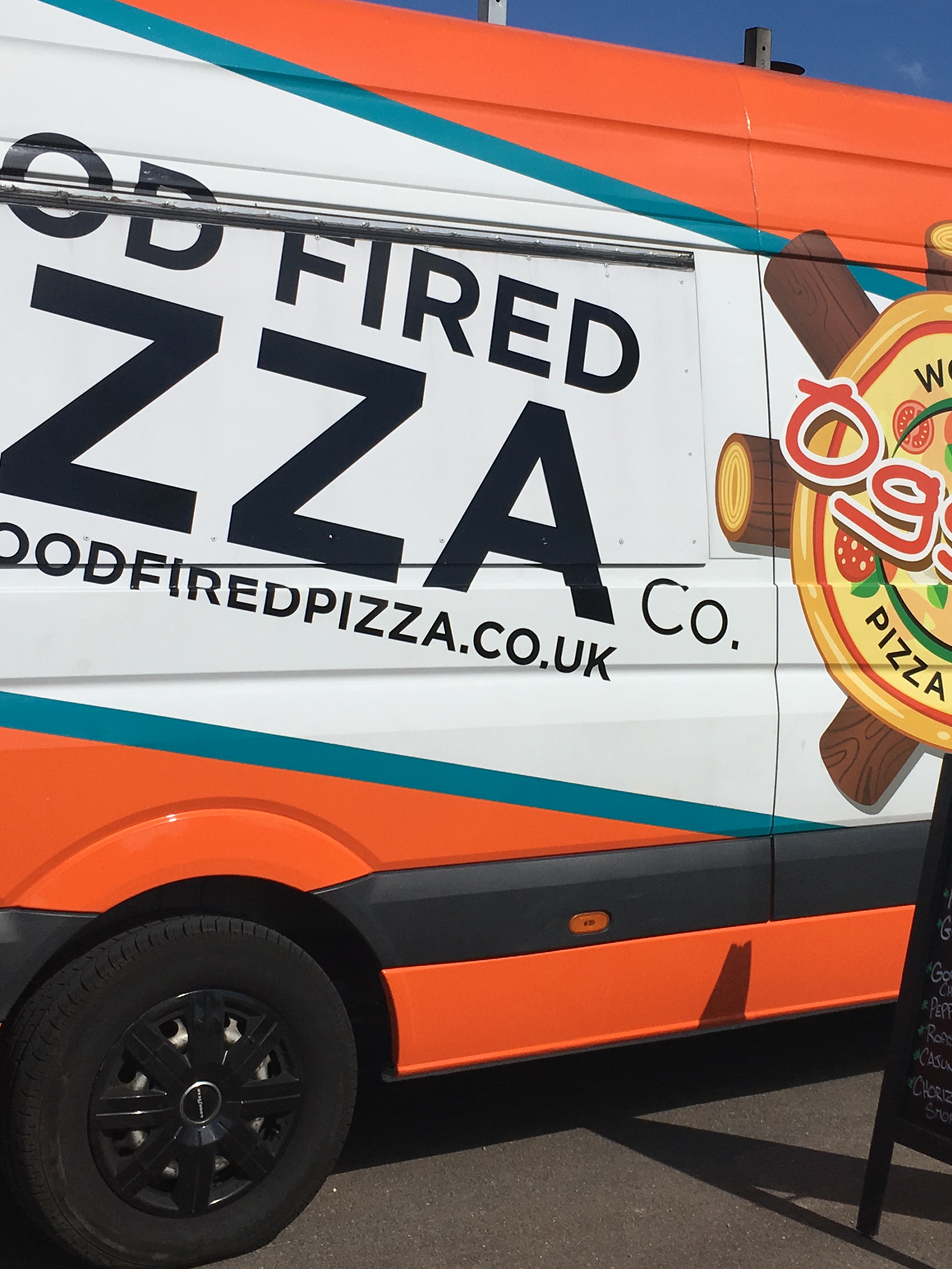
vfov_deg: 36.2
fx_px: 1943
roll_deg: +1.3
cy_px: 605
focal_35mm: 53
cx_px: 587
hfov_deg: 27.4
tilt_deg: -2.7
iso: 25
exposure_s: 1/5128
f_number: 2.2
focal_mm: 4.15
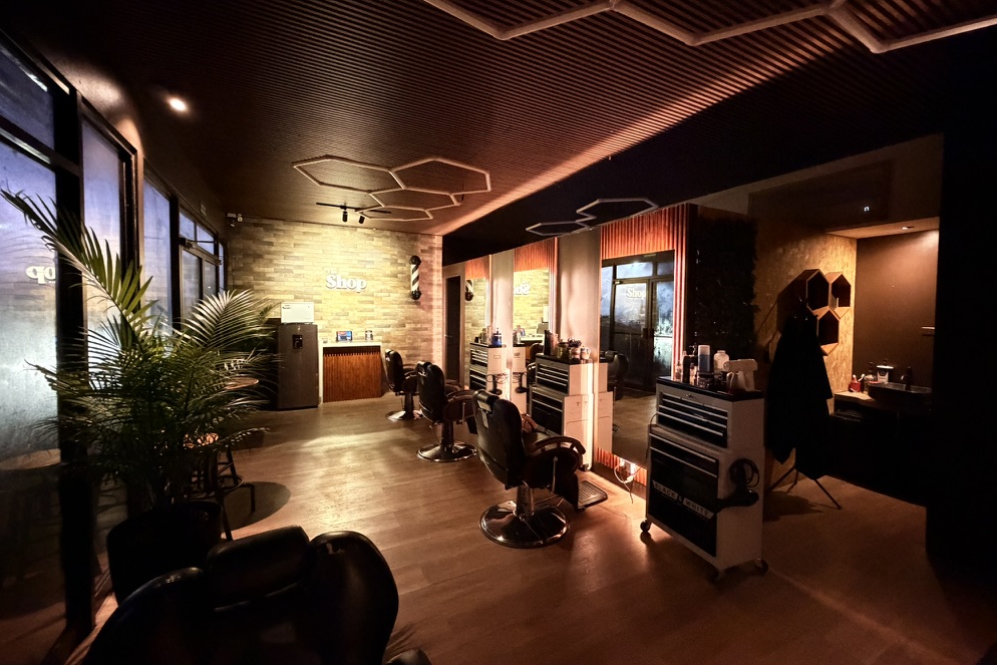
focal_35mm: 15
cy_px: 321
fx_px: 415
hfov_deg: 100.4
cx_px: 512
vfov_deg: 77.3
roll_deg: -0.1
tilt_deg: -1.1
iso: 1600
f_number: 2.2
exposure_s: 1/30
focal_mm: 2.22
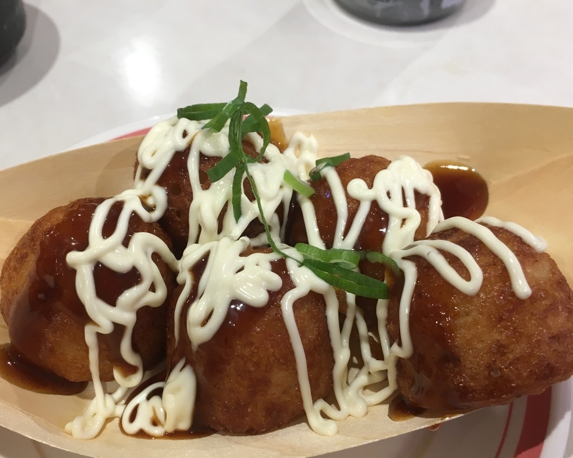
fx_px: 627
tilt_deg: -53.5
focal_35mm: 37
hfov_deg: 49.1
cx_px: 272
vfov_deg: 39.9
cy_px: 280
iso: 50
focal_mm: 4.15
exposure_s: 1/30
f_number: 2.2
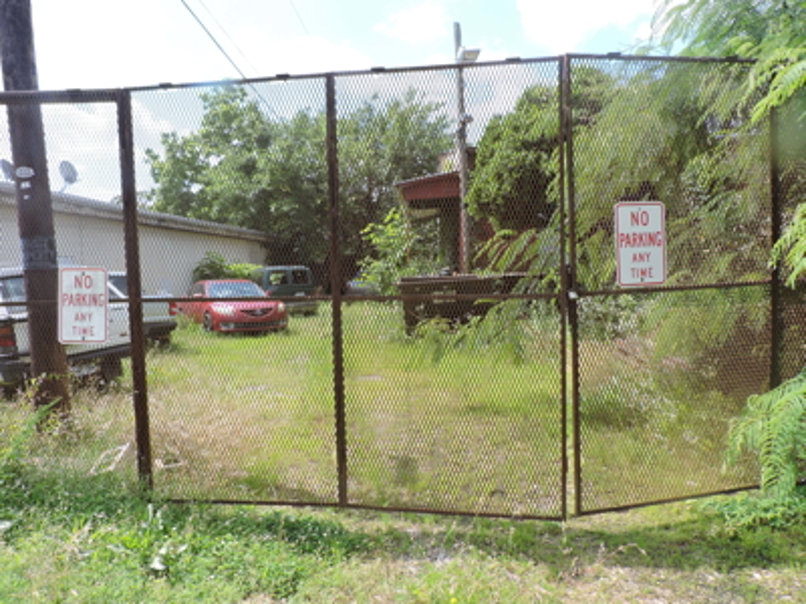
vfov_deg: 56.8
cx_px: 403
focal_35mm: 24
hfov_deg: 71.6
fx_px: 559
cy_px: 302
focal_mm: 4.3
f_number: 3
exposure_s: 1/400
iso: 100
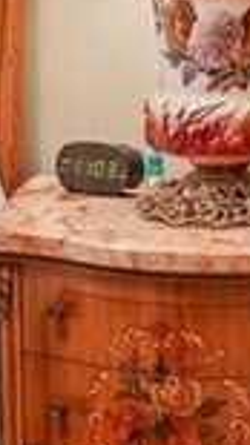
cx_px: 249
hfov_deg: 6.6
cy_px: -280
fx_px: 2172
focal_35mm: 184
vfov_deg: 11.1
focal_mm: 16
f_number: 8
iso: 400
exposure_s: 1/4
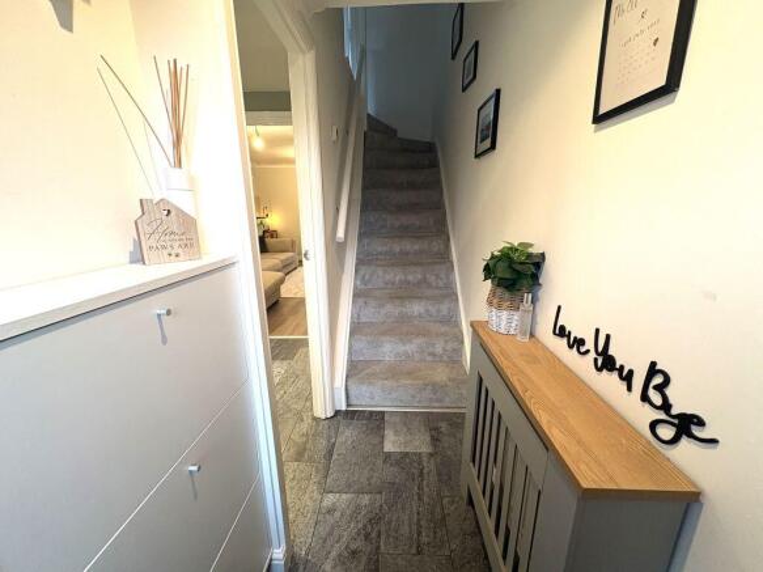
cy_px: 286
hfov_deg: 102.1
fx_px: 309
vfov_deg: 85.7
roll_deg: +0.6
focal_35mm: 14
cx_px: 382
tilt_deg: -14.4
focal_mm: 2.22
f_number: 2.2
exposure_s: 1/50
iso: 250
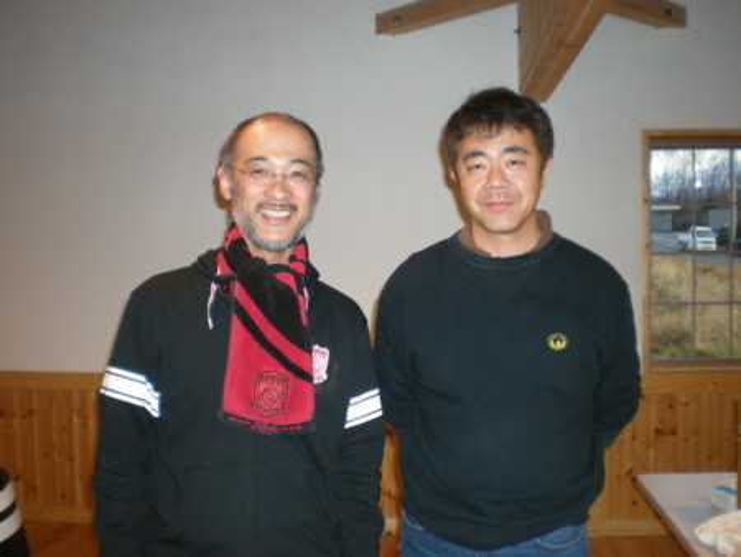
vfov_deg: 37.8
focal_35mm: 38
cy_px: 278
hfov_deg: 49.0
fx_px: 814
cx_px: 370
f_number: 3.1
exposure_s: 1/60
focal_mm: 6.3
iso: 177
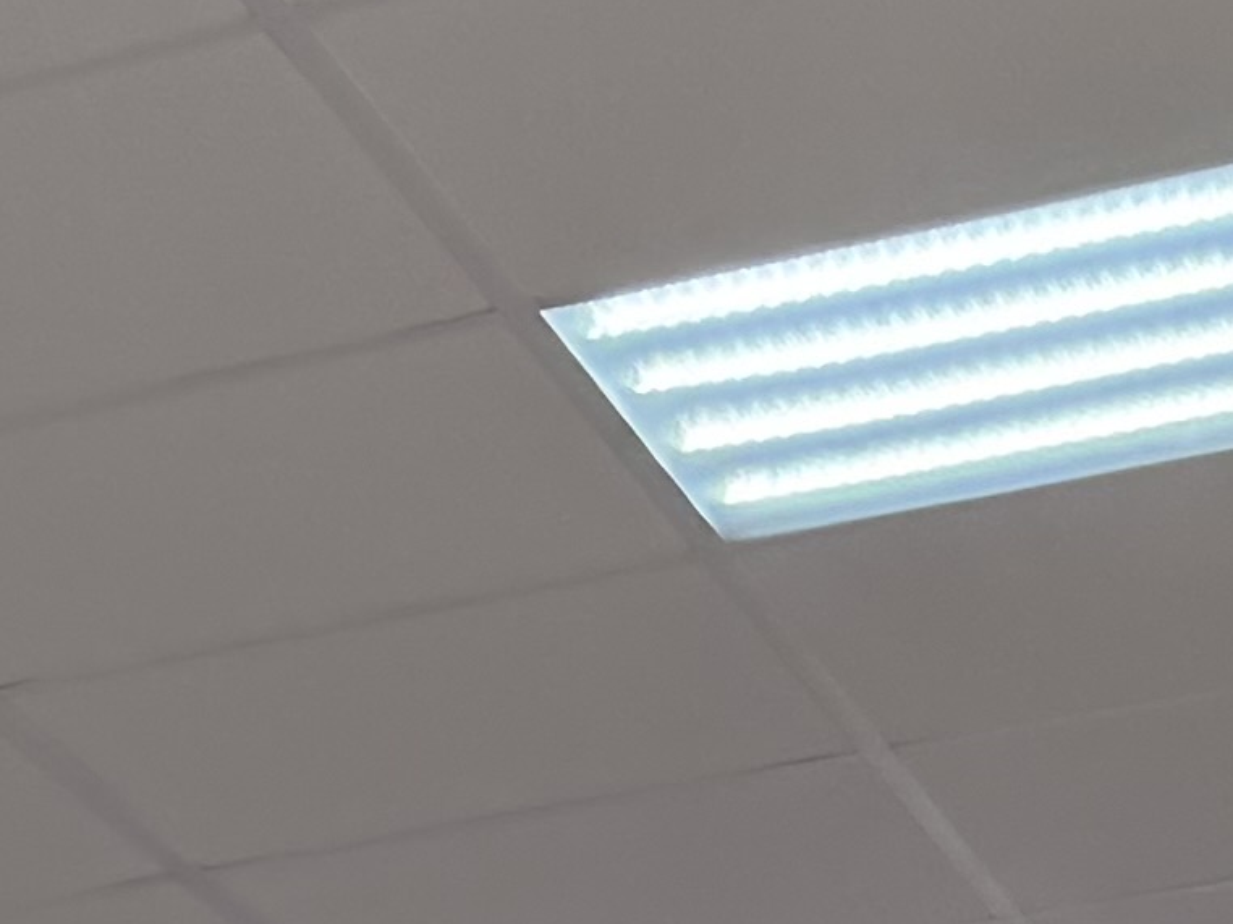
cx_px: -1929
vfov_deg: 7.5
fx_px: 6409
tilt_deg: +5.8
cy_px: 2437
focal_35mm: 180
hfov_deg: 9.5
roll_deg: -0.7
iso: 100
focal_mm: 6.76
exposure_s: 1/121
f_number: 1.78
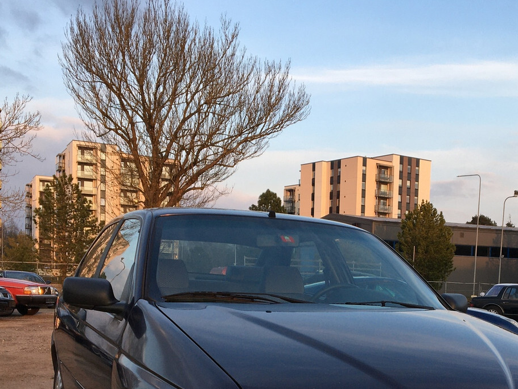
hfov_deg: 37.2
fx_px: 763
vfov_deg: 27.7
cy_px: 332
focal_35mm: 51
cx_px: 336
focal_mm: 4.15
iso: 25
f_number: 2.2
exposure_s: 1/314
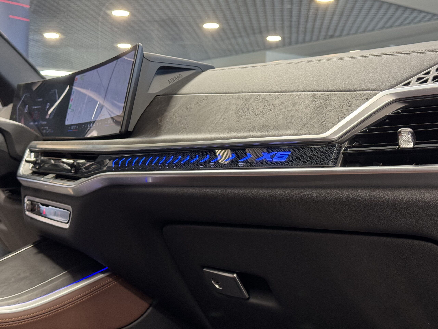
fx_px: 607
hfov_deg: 39.7
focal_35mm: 48
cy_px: 164
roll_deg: +0.0
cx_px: 219
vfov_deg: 30.3
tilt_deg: -3.2
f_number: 1.78
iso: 200
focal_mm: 6.76
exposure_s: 1/49
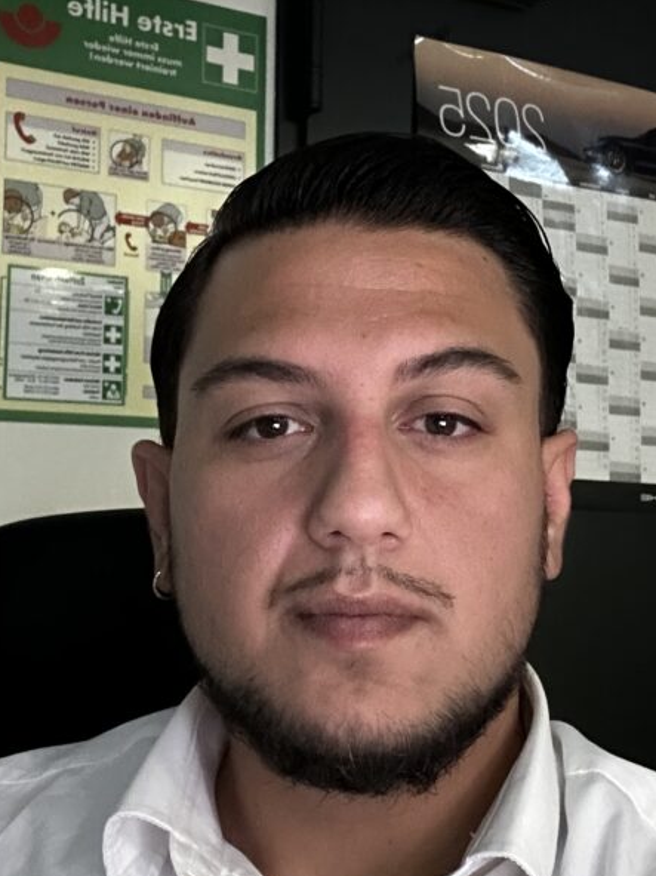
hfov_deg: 28.0
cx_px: 339
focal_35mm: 52
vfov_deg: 36.7
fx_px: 1314
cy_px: 353
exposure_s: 1/15
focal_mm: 2.69
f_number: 1.9
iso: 800
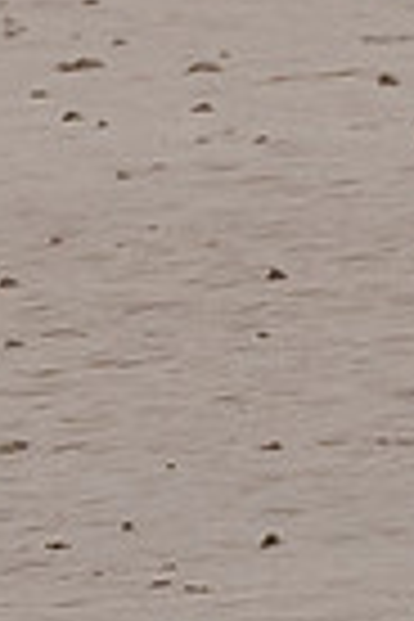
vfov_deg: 0.5
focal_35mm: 4045
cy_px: -663
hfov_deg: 0.3
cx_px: -628
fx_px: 69771
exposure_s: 1/800
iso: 400
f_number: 6.3
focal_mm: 200
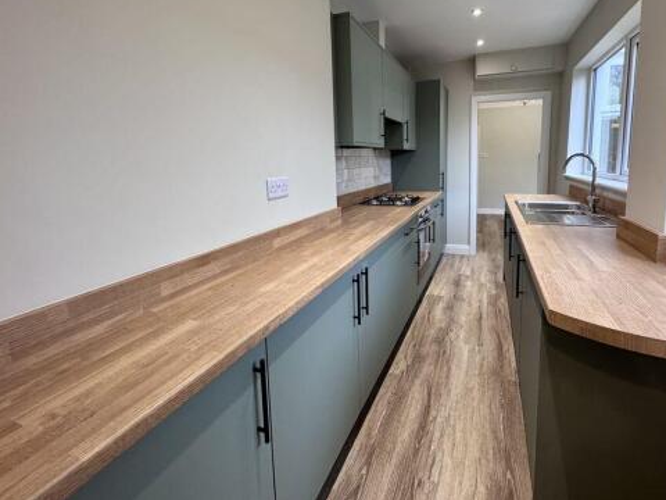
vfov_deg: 73.9
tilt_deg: -6.6
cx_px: 371
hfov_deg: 90.6
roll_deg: +1.4
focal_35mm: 17
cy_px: 198
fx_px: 327
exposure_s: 1/100
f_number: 2.2
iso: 250
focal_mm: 2.22
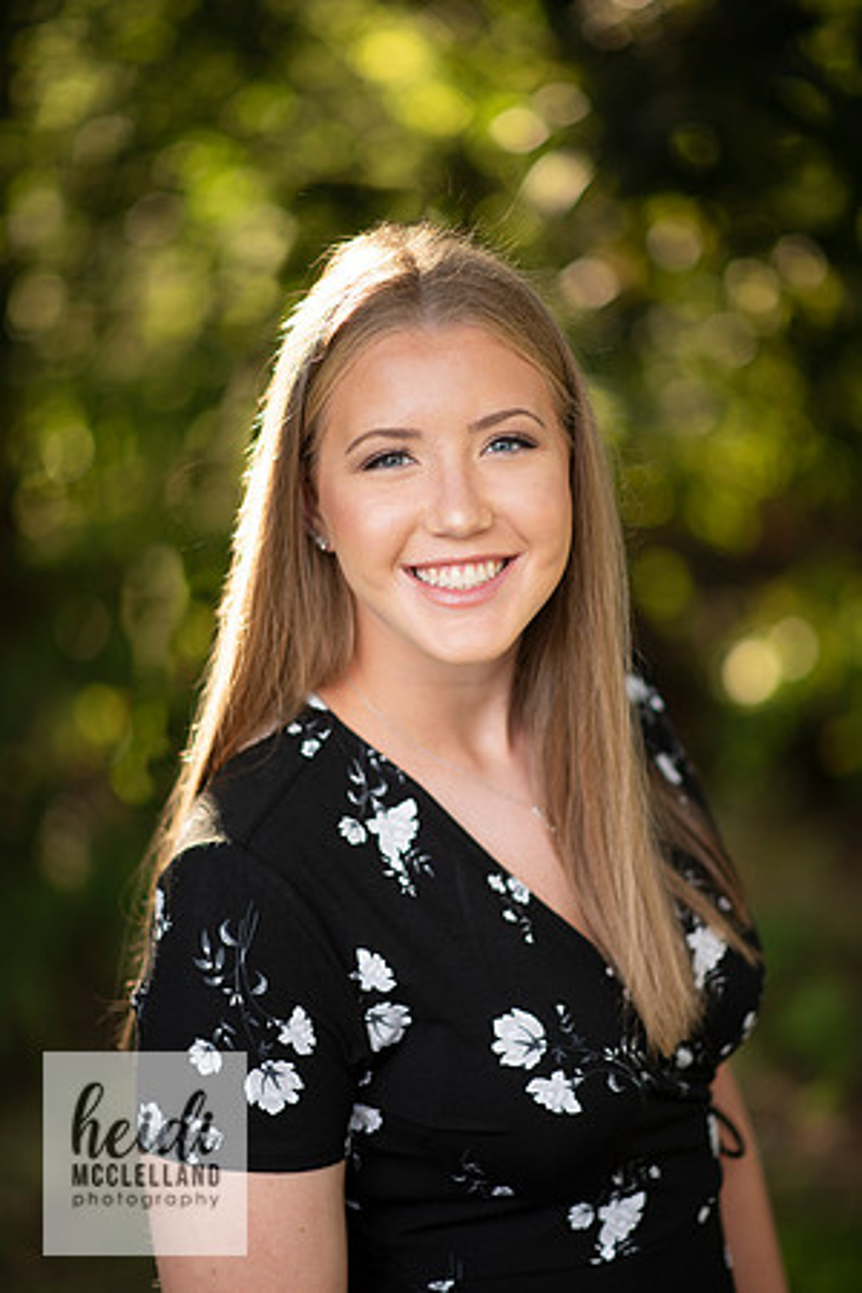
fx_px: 3053
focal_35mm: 85
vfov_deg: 23.9
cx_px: 431
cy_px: 646
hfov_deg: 16.1
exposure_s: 1/250
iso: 125
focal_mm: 85
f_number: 1.8
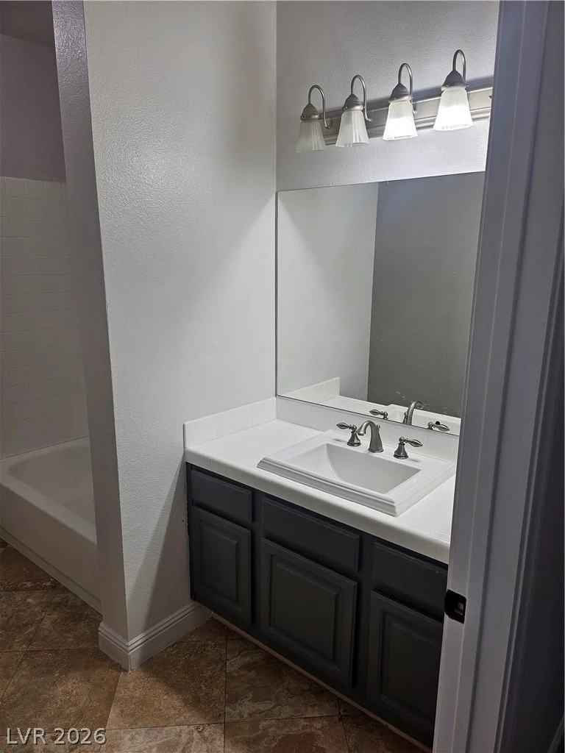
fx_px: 522
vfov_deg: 71.6
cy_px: 376
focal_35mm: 24
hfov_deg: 56.8
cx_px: 282
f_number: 1.8
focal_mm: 5
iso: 50
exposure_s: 1/136
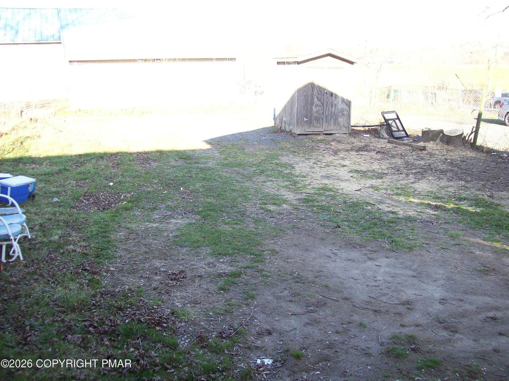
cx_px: 254
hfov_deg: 51.4
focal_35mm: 36
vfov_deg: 39.7
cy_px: 190
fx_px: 529
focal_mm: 6
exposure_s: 1/128
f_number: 2.7
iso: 80
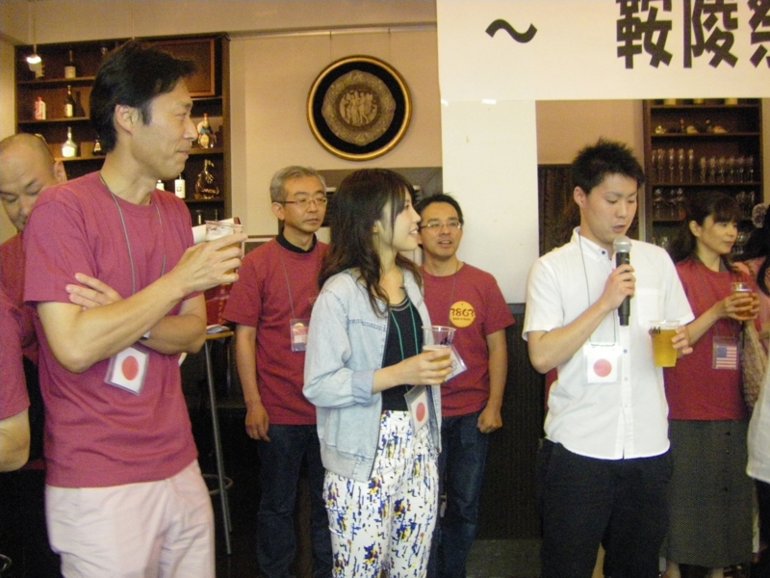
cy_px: 289
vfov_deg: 37.7
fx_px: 845
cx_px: 385
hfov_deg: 49.0
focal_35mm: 38
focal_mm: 6.3
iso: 800
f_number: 3.5
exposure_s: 1/50
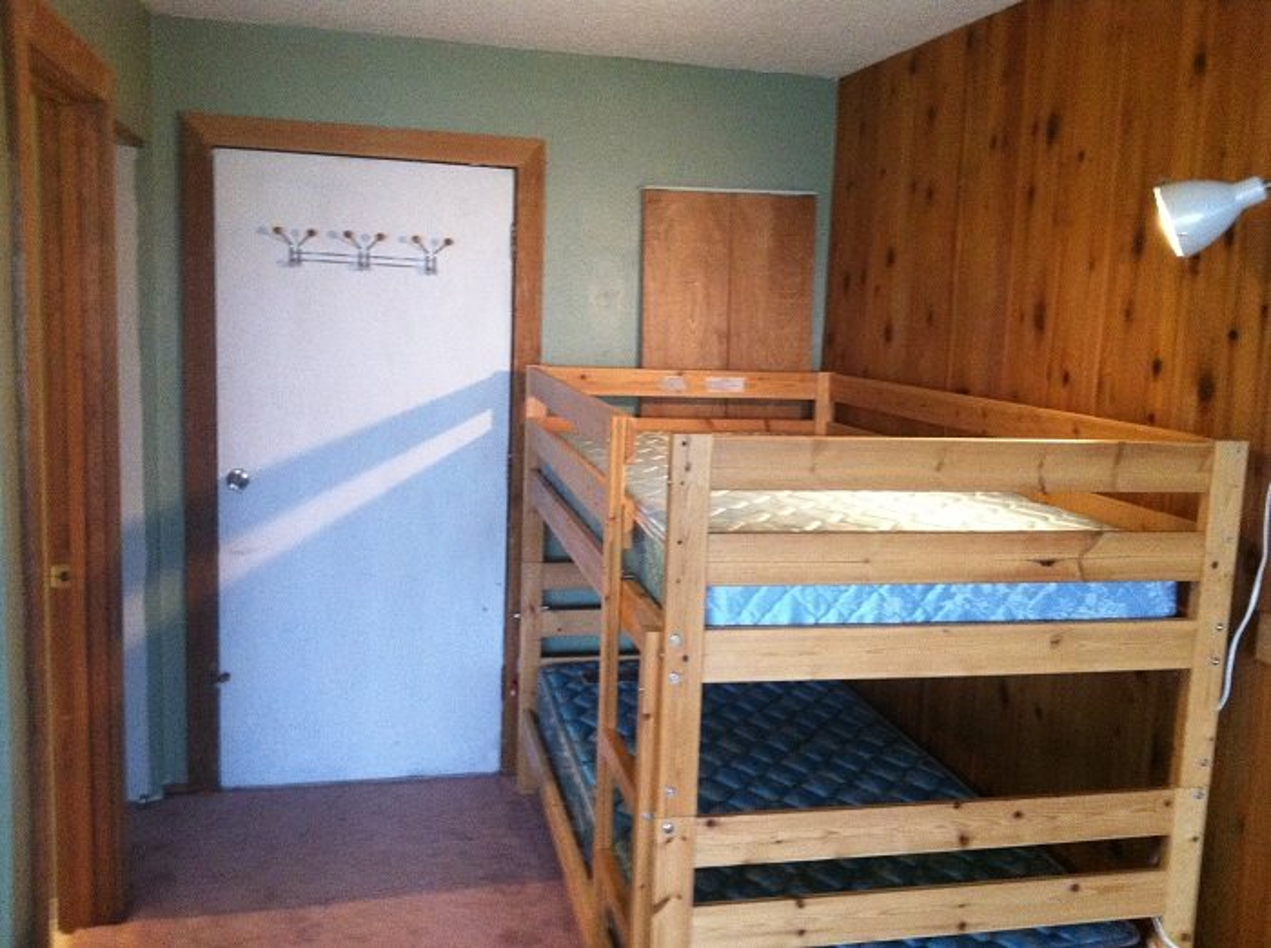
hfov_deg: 52.7
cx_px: 636
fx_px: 1282
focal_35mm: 35
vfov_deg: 40.6
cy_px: 474
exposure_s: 1/15
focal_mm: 3.85
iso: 400
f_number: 2.8
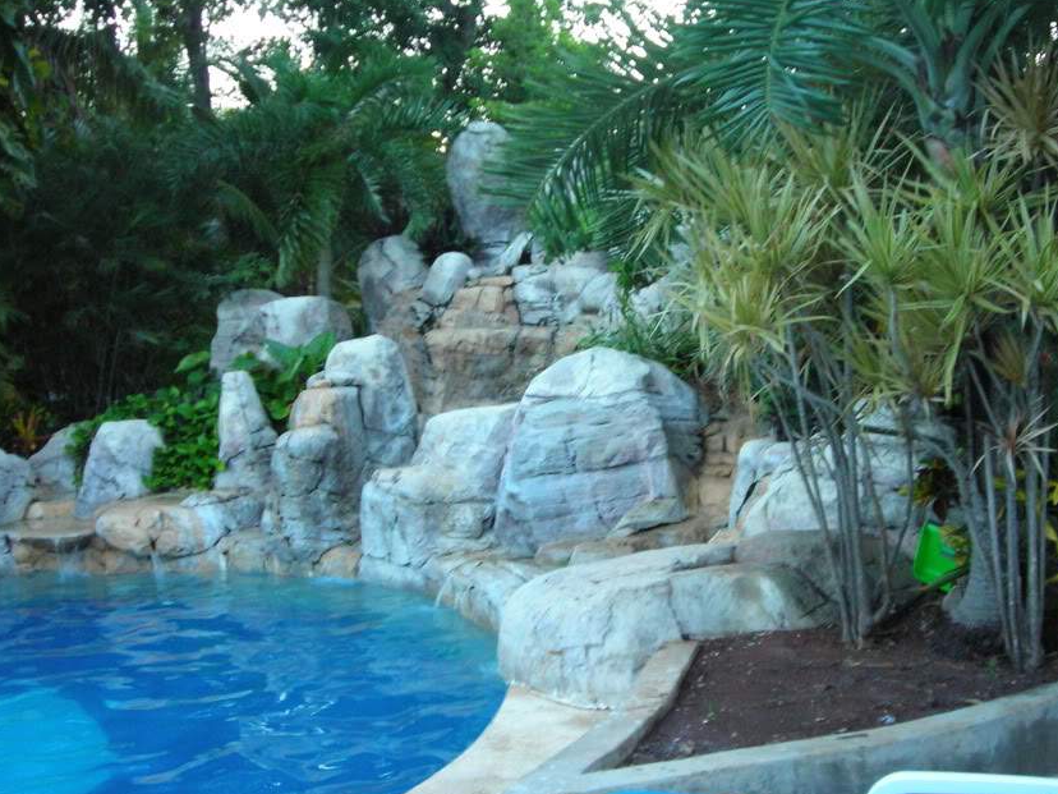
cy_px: 373
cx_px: 607
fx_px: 1437
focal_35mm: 47
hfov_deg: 40.3
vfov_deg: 30.9
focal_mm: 6.3
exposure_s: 1/41.5
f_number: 3.2
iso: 200
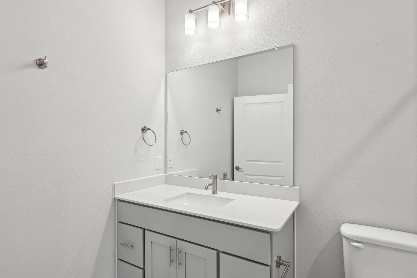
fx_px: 220
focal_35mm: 19
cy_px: 139
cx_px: 208
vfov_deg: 64.6
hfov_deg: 86.9
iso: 400
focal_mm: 19
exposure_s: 1/50
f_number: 8
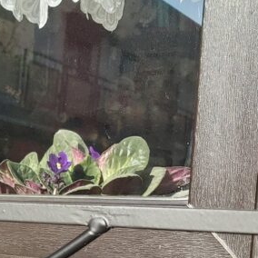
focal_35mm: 83
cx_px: -63
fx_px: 700
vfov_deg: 20.1
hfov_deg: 19.5
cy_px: 274
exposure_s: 1/760
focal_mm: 3.92
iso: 64
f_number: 1.7
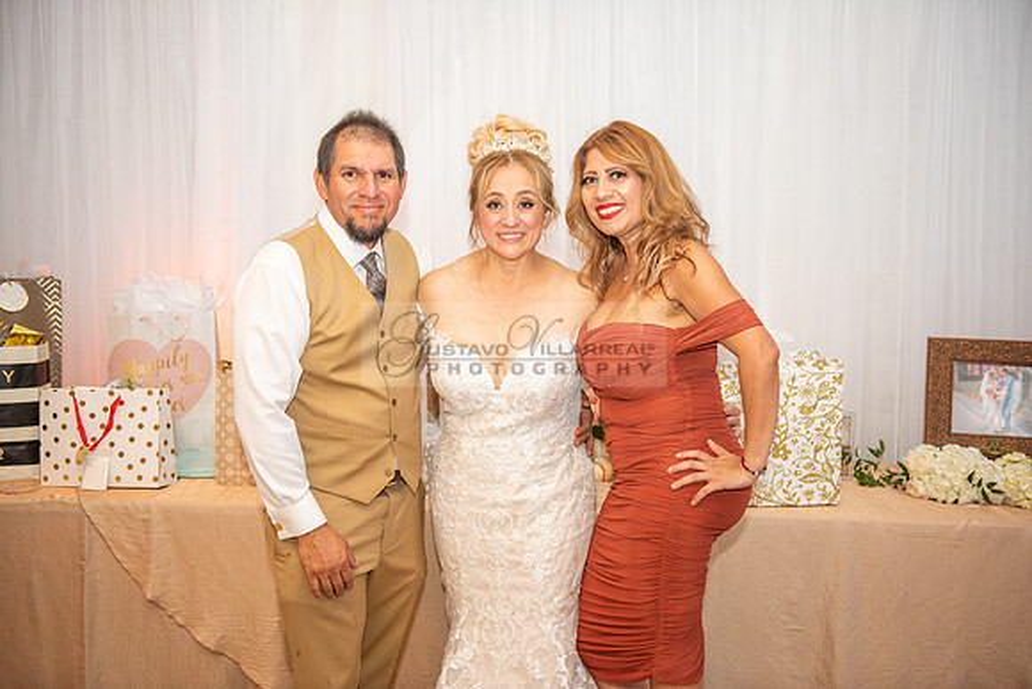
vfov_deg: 30.5
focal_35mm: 44
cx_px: 516
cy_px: 344
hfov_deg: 44.5
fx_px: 1262
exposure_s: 1/160
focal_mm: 44
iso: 1000
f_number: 2.8
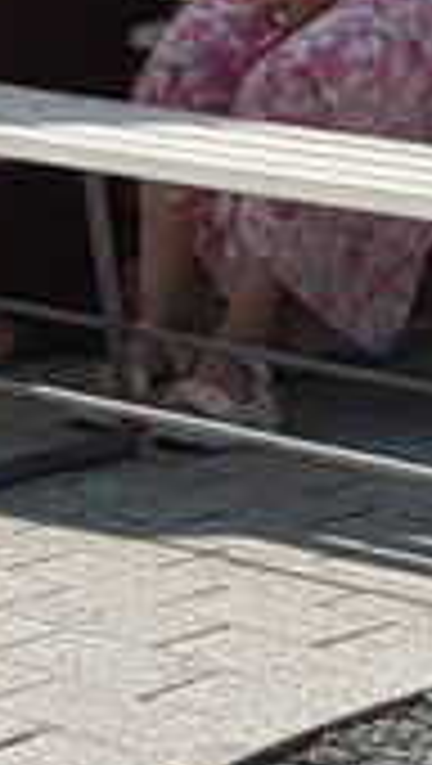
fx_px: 4061
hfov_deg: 5.3
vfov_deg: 9.7
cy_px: -994
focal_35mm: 200
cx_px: -1390
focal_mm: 4.2
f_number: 1.7
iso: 40
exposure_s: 1/1772
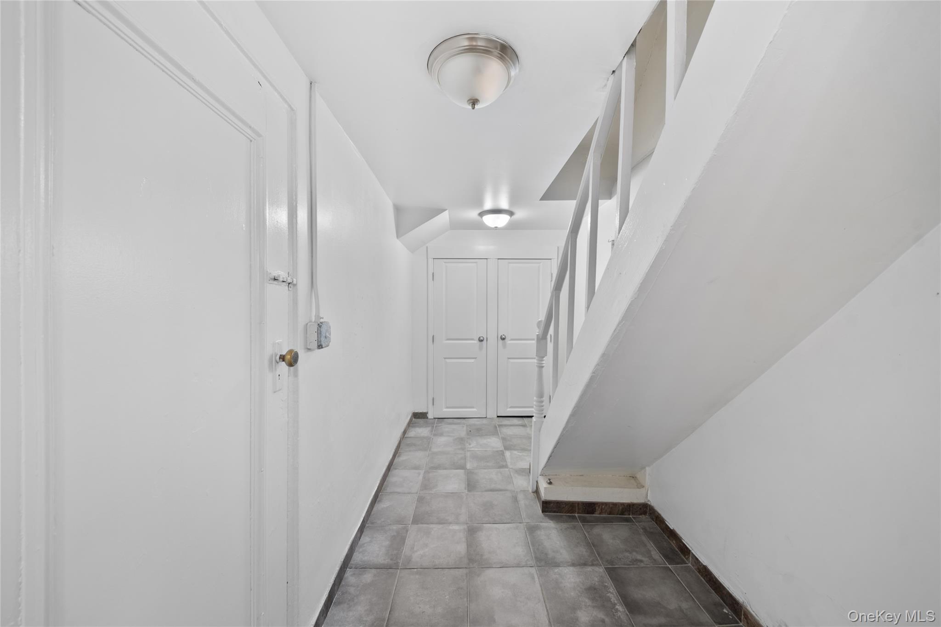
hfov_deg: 112.6
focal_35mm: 12
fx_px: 314
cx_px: 470
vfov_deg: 90.0
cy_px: 314
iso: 100
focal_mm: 8
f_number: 8
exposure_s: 1
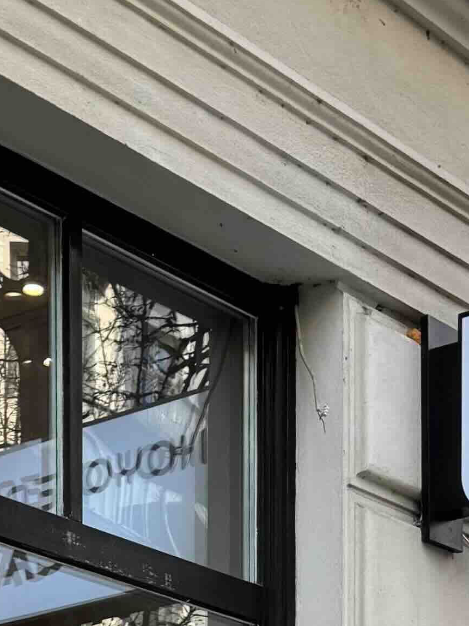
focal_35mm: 90
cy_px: 1039
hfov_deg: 16.4
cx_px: 316
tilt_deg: +2.8
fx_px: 1626
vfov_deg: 18.3
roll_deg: +1.3
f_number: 1.78
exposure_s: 1/460
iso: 80
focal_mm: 6.76
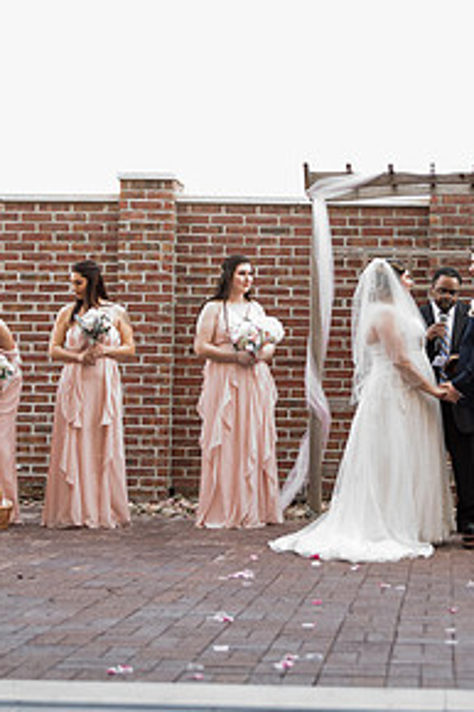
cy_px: 389
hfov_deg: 18.7
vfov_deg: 28.1
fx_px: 1424
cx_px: 405
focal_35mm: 72
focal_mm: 36
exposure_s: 1/200
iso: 500
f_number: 2.8
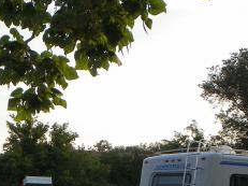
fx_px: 516
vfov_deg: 19.6
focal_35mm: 72
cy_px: 204
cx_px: -45
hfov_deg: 24.6
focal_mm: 4.6
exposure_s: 1/200
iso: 64
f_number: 4
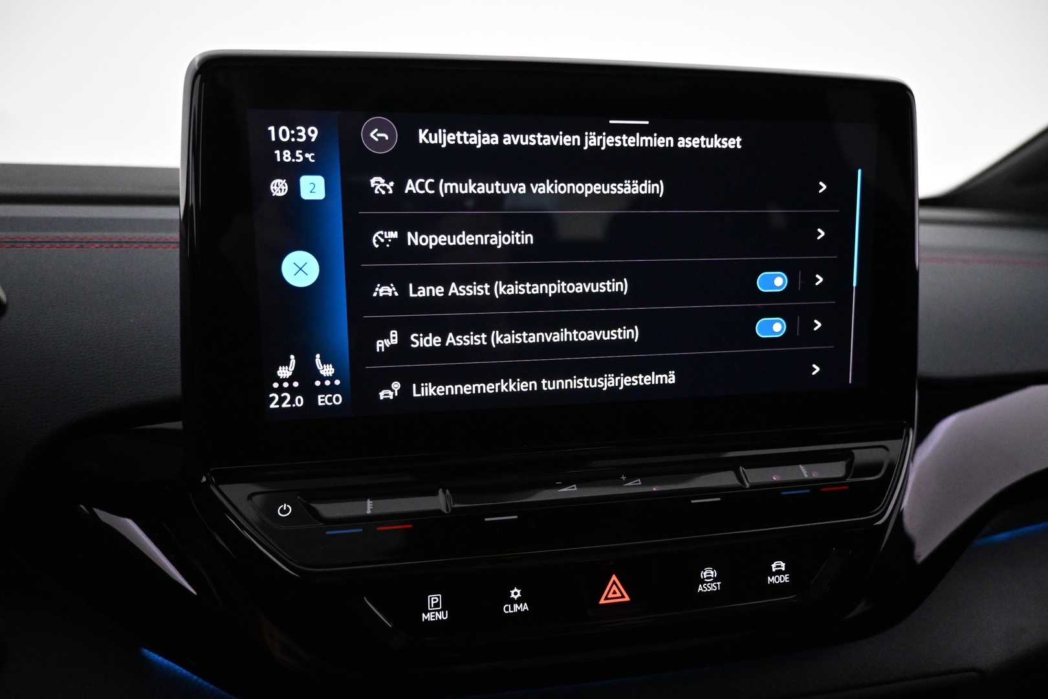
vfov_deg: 53.1
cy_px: 350
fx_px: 699
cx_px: 524
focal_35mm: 24
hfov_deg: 73.7
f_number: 3.5
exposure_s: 1/125
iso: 4000
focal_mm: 16
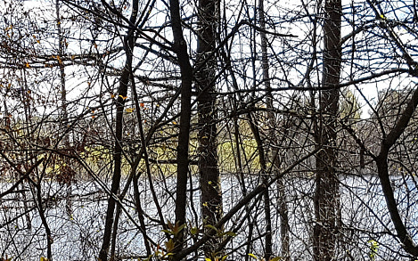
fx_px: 1071
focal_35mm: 94
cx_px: 175
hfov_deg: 22.1
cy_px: 250
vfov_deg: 13.7
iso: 40
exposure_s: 1/904
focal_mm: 4.2
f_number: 1.7
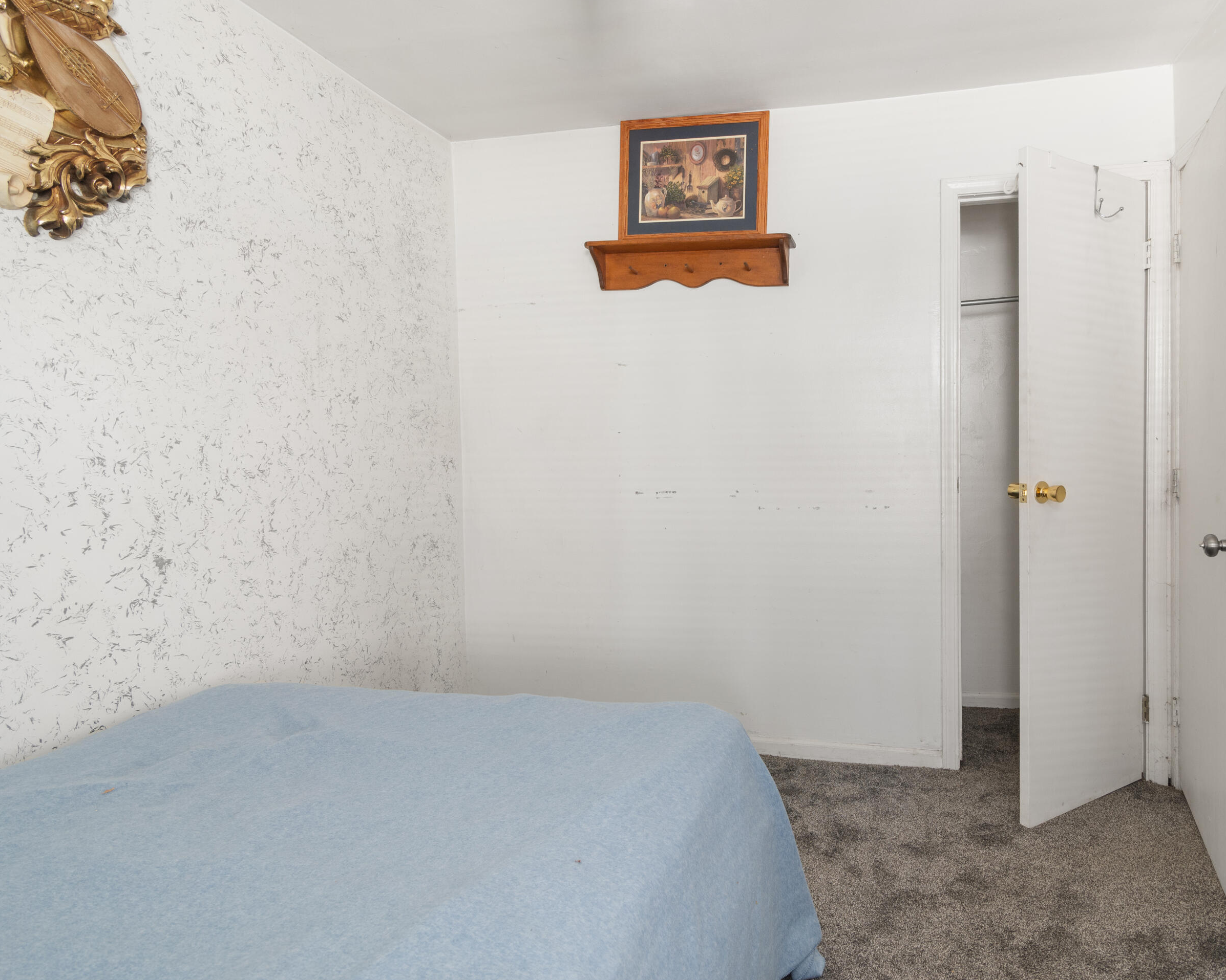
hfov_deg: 79.0
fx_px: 726
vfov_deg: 68.1
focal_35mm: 20
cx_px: 763
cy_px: 488
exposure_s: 1/8
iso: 400
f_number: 8
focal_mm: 17
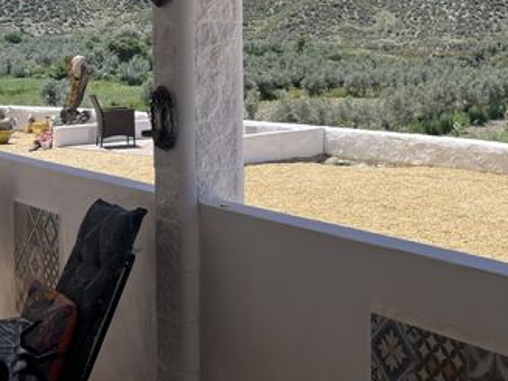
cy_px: 93
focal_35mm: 56
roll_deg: -0.1
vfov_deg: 25.8
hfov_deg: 32.2
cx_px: 482
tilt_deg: -2.1
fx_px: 822
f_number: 1.6
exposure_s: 1/3623
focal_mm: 5.1
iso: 50
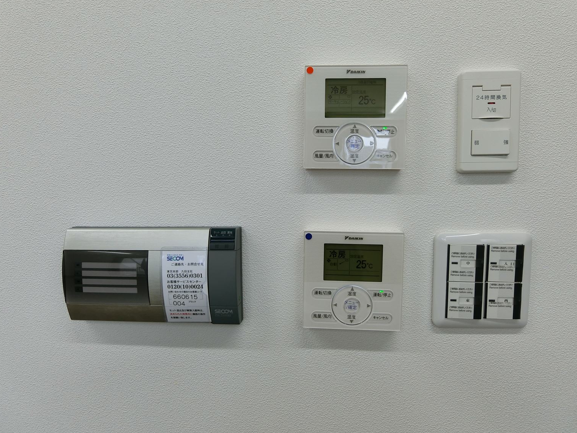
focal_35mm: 20
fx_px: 333
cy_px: 213
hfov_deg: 81.7
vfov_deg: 66.0
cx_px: 300
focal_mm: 4.06
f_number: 2.7
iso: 80
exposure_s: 1/125
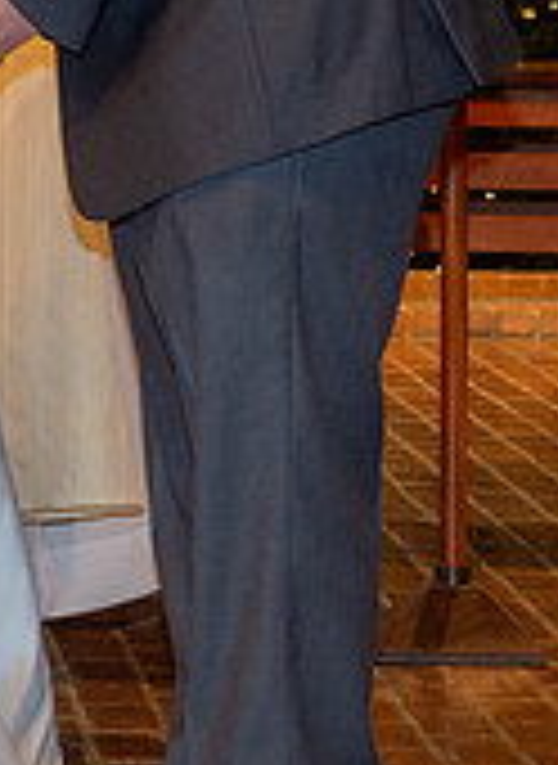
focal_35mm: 232
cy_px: -66
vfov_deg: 8.6
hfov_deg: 6.3
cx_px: 6
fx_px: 5077
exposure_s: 1/125
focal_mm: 56
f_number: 5.6
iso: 1600
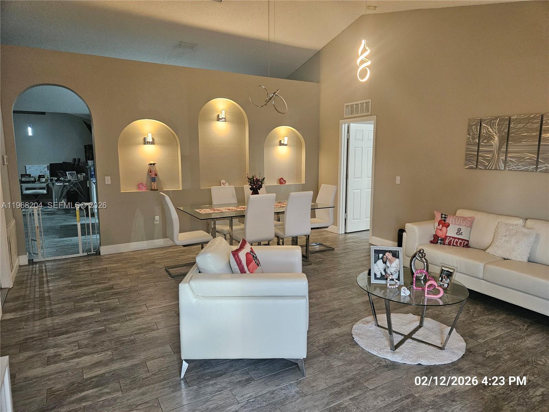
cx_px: 274
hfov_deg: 73.9
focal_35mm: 23
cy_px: 206
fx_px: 365
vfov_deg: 58.9
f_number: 1.8
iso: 640
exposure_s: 1/120
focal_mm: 5.4
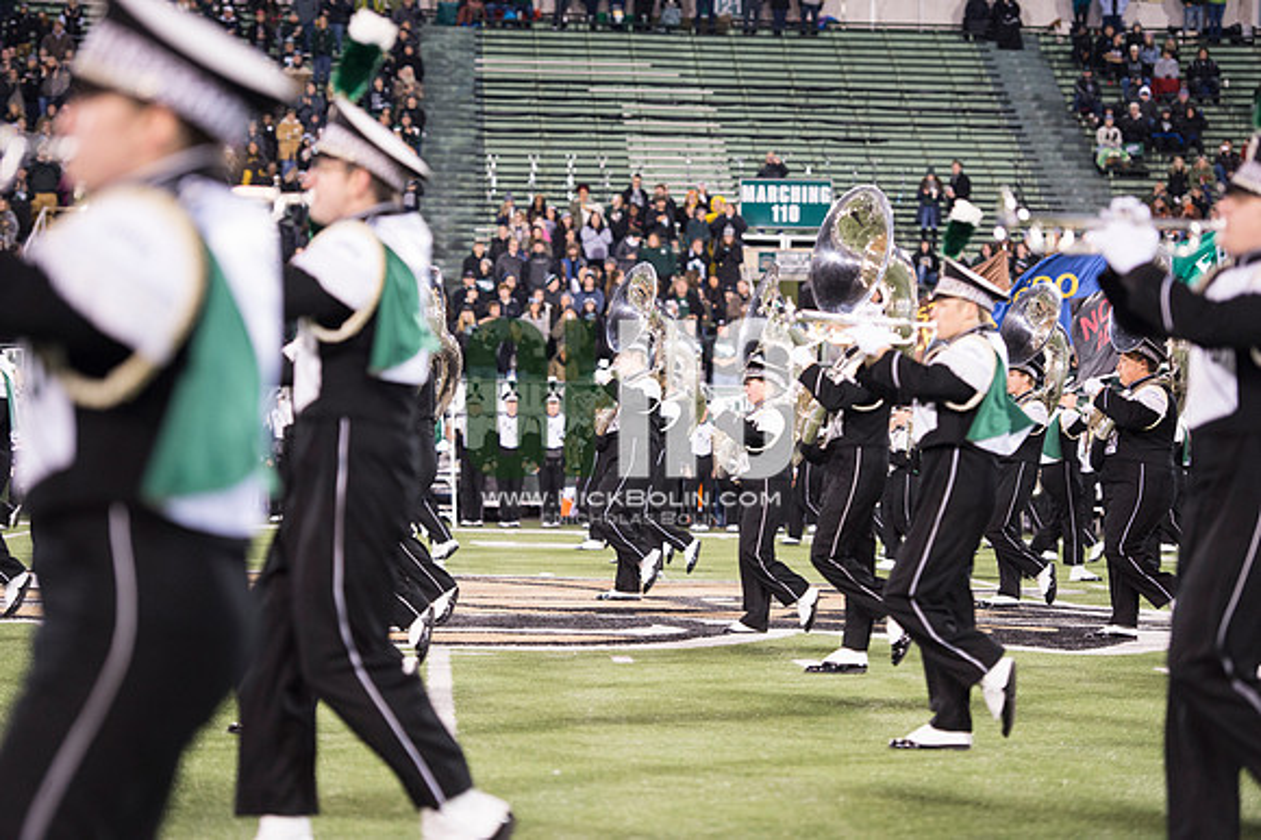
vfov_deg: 12.2
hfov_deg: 18.3
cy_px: 420
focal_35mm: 112
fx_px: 3921
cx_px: 630
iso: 2500
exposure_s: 1/400
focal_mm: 112
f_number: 2.8
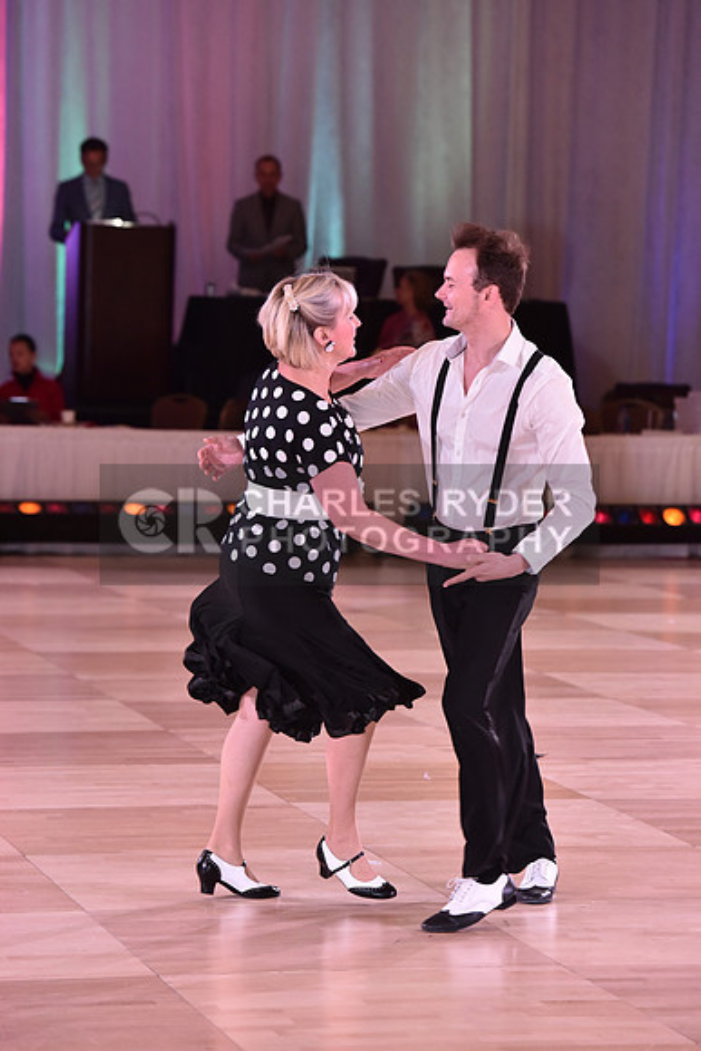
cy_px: 526
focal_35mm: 140
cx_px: 350
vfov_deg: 14.7
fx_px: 4086
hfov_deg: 9.8
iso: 2000
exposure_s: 1/250
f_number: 5
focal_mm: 140
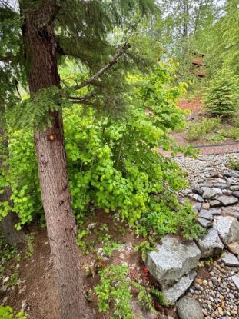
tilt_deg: -14.0
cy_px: 137
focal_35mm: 18
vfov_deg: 87.2
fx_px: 166
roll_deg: -0.3
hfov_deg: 71.4
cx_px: 129
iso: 125
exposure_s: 1/99
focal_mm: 2.22
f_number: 2.2
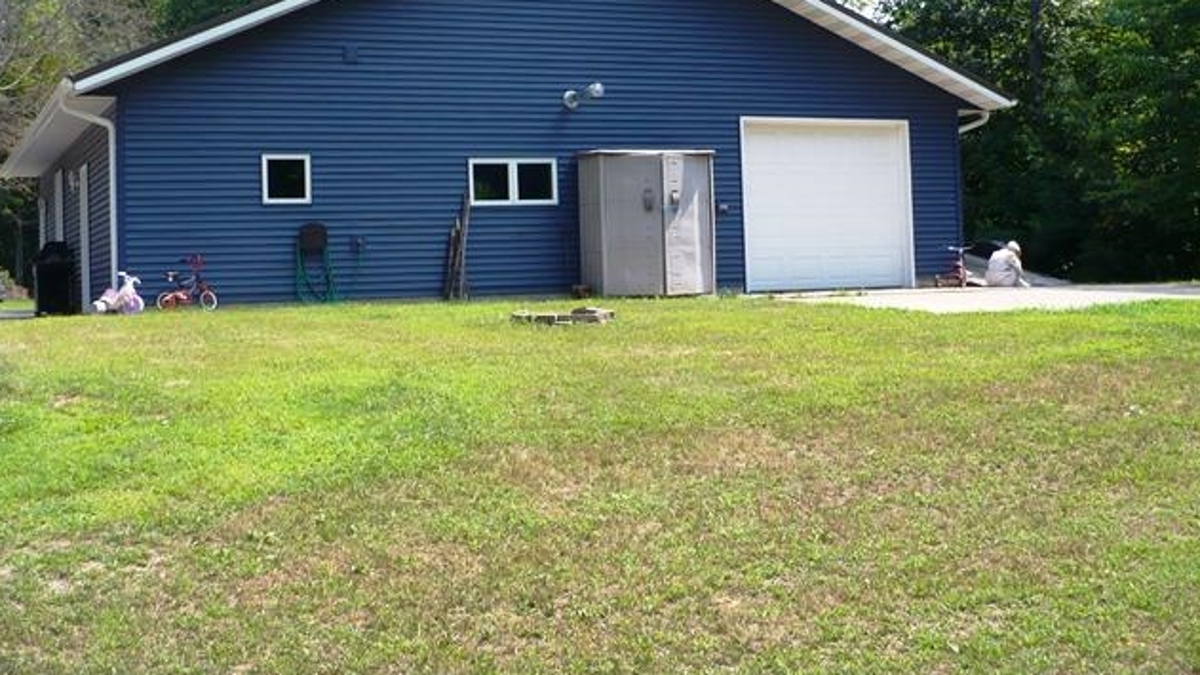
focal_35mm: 53
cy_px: 236
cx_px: 601
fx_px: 1686
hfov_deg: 39.2
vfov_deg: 22.6
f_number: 3
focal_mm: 7.9
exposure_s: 1/500
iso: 100
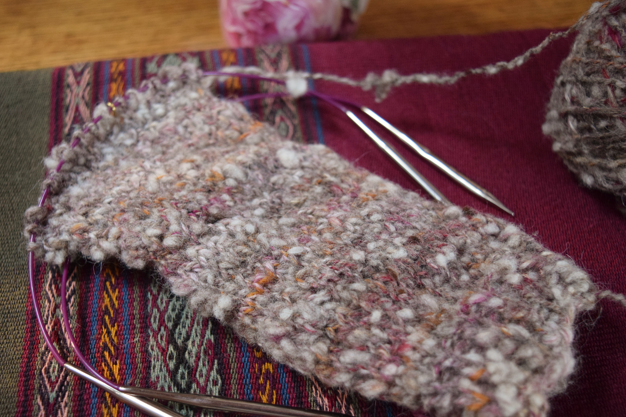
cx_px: 286
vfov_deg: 31.2
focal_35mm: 43
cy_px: 224
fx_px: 748
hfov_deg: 45.4
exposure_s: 1/60
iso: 2000
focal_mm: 26
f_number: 4
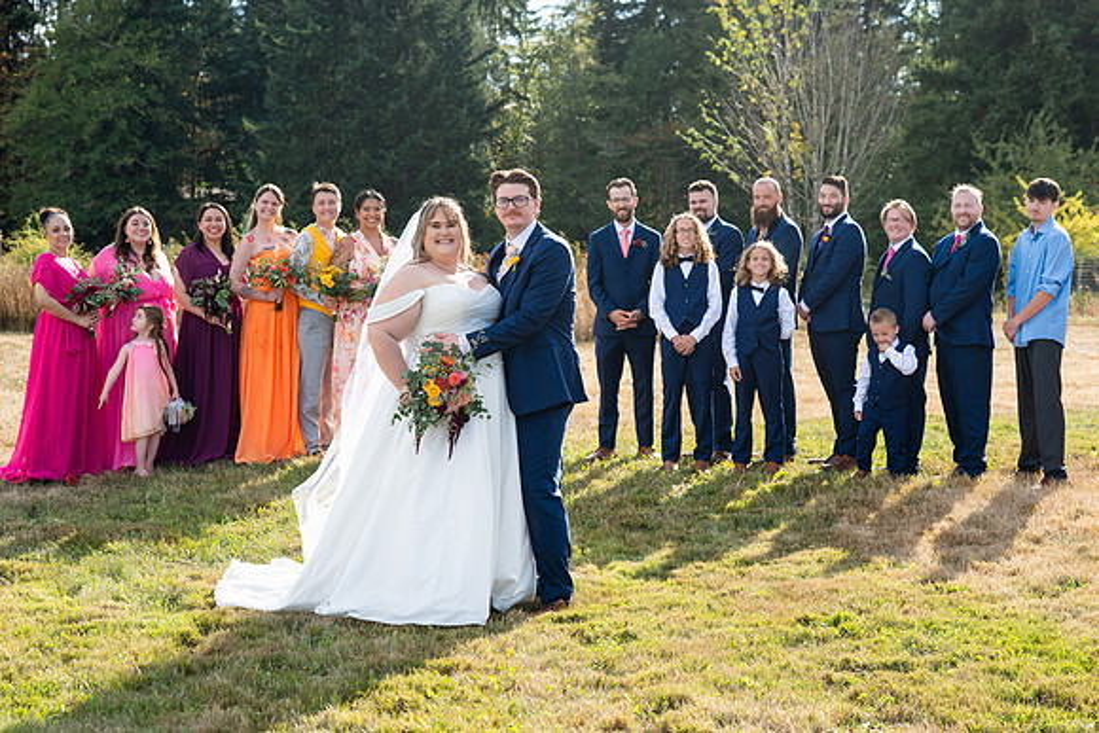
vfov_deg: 20.5
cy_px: 366
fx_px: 2027
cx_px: 608
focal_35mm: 66
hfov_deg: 30.3
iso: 250
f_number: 5
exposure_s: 1/800
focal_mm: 60
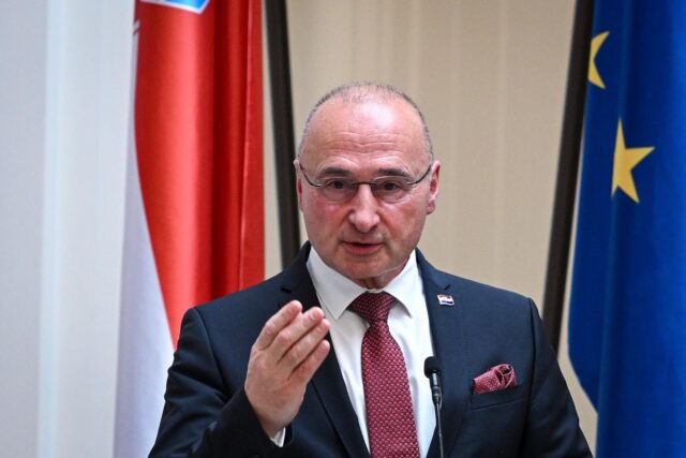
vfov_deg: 11.4
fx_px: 2287
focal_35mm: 120
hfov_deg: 17.1
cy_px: 229
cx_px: 343
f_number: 4
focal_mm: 120
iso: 2500
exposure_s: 1/160
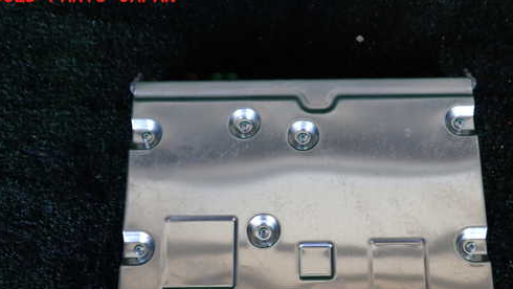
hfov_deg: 50.2
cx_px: 299
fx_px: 544
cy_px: 218
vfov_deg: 29.3
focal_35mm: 40
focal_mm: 5.4
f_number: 2.3
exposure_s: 1/80
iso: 100
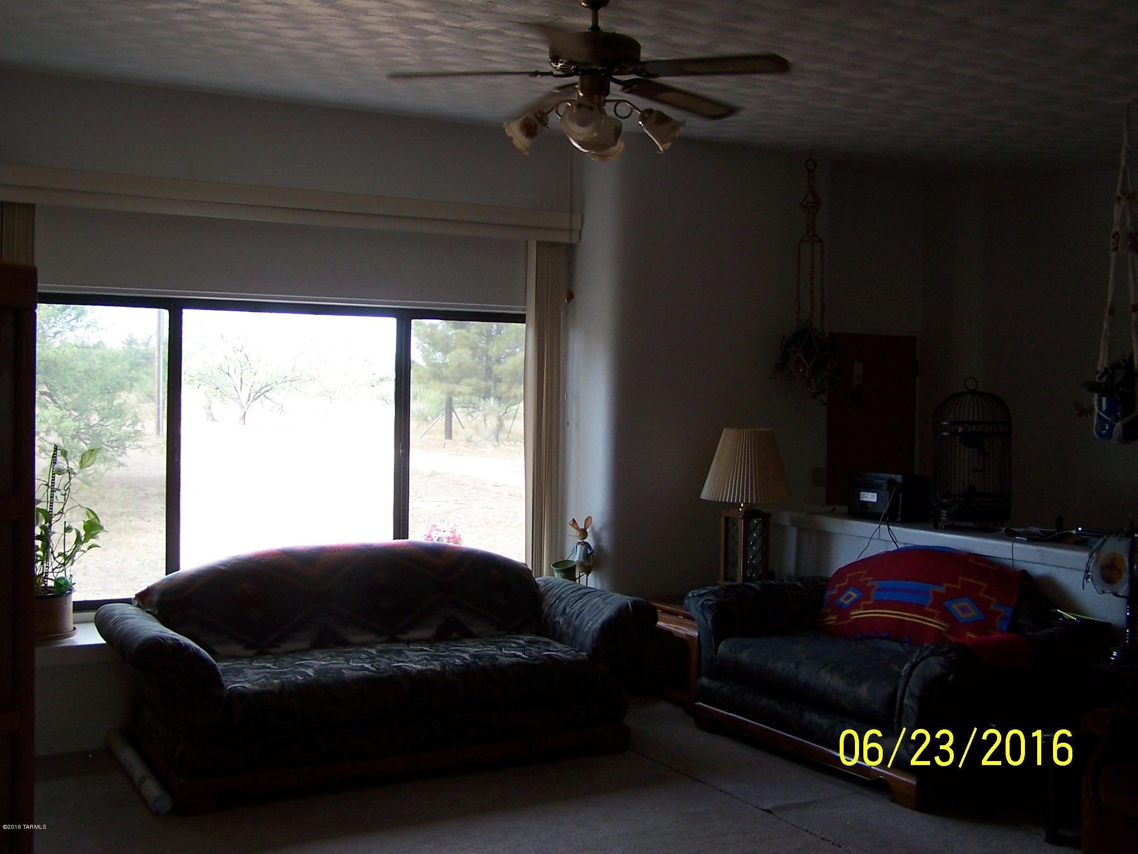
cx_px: 569
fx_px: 1249
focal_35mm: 38
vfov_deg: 37.7
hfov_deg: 49.0
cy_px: 427
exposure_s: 1/60
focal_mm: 6.3
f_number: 2.8
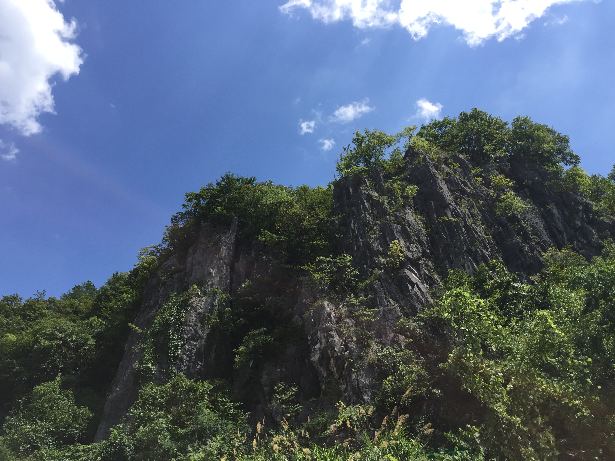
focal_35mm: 29
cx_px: 308
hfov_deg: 61.7
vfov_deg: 48.2
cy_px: 230
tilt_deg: +39.8
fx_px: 515
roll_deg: -3.6
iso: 32
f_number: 2.2
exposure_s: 1/1647
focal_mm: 4.15
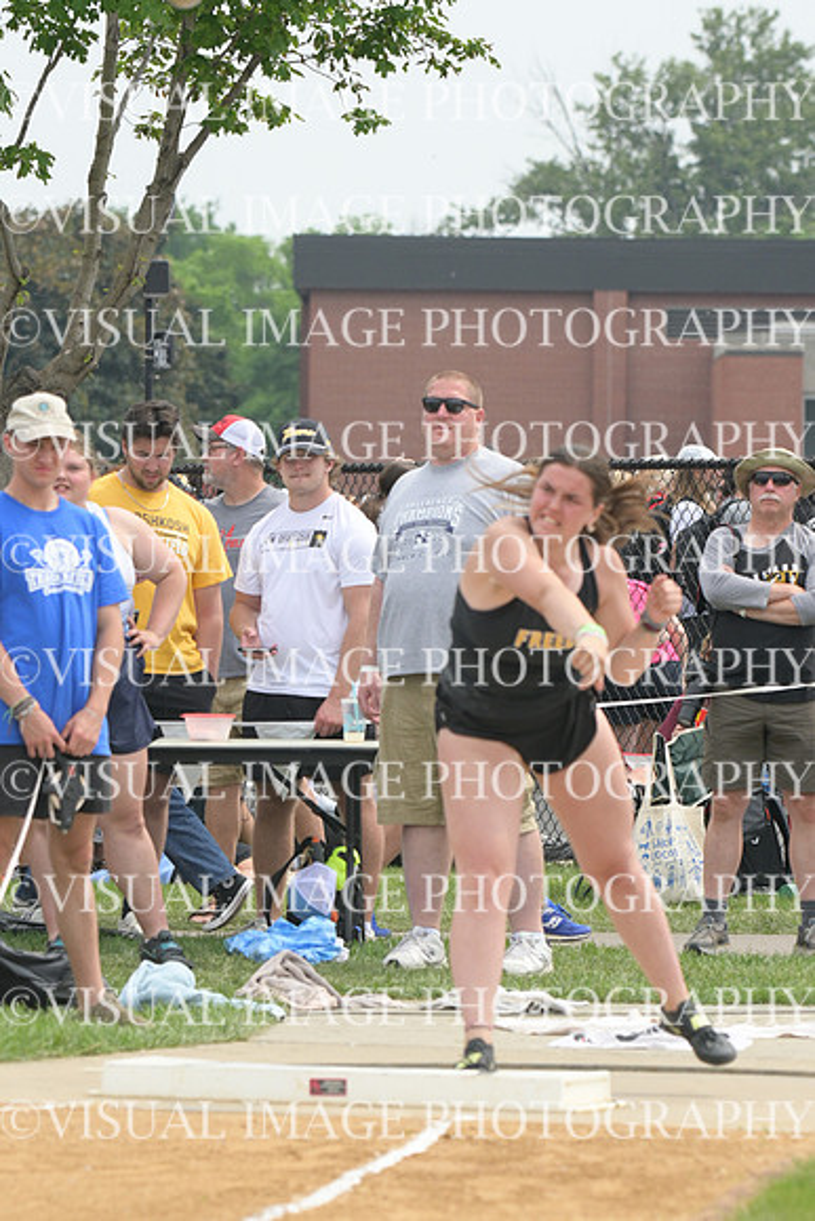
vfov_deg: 7.6
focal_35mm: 270
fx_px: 9163
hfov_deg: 5.1
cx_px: 408
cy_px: 610
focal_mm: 180
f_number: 6.3
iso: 800
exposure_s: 1/2000
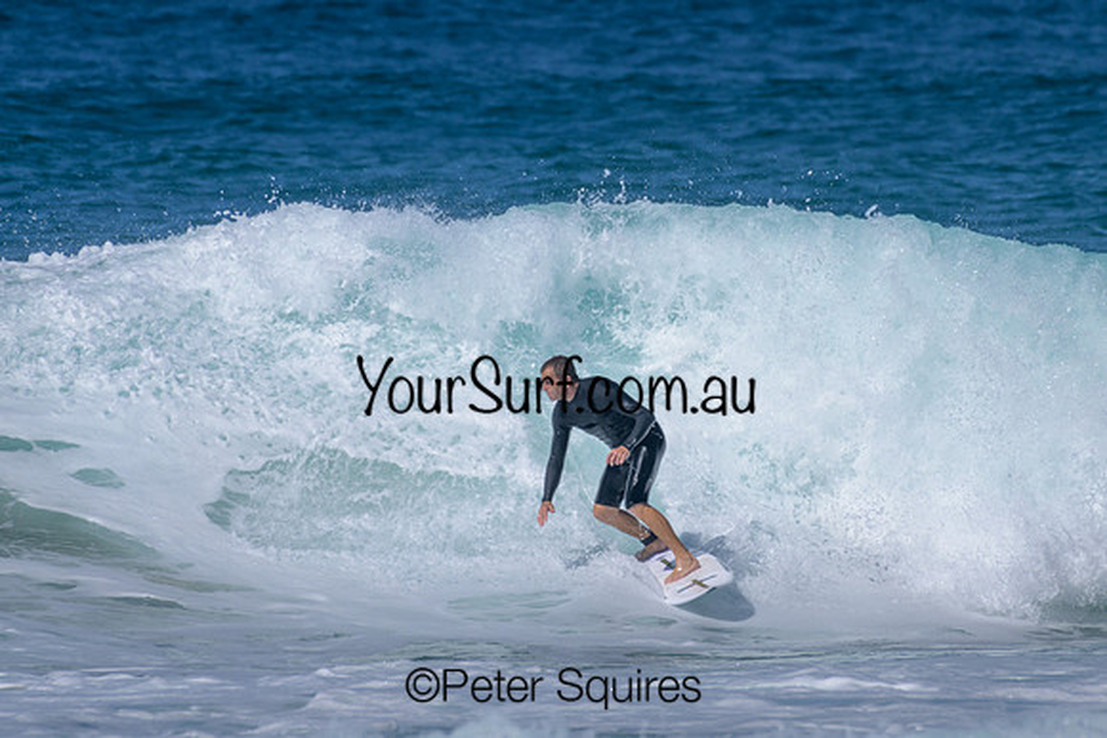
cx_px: 554
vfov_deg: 1.4
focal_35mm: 1000
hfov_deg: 2.1
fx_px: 30756
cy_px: 369
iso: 450
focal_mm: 1000
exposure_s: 1/2000
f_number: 11
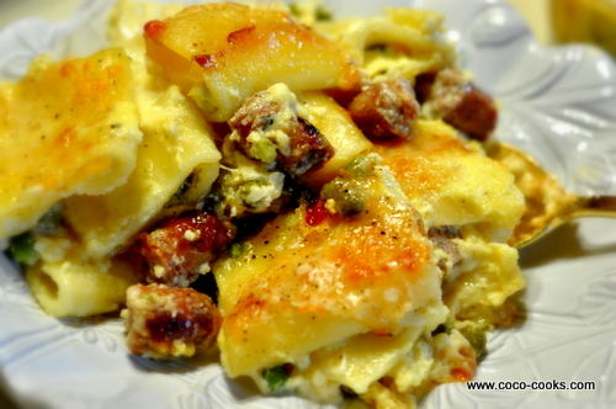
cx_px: 308
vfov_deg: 18.1
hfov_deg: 27.0
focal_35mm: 75
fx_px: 1282
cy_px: 204
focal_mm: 50
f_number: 3.5
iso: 800
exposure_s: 1/50
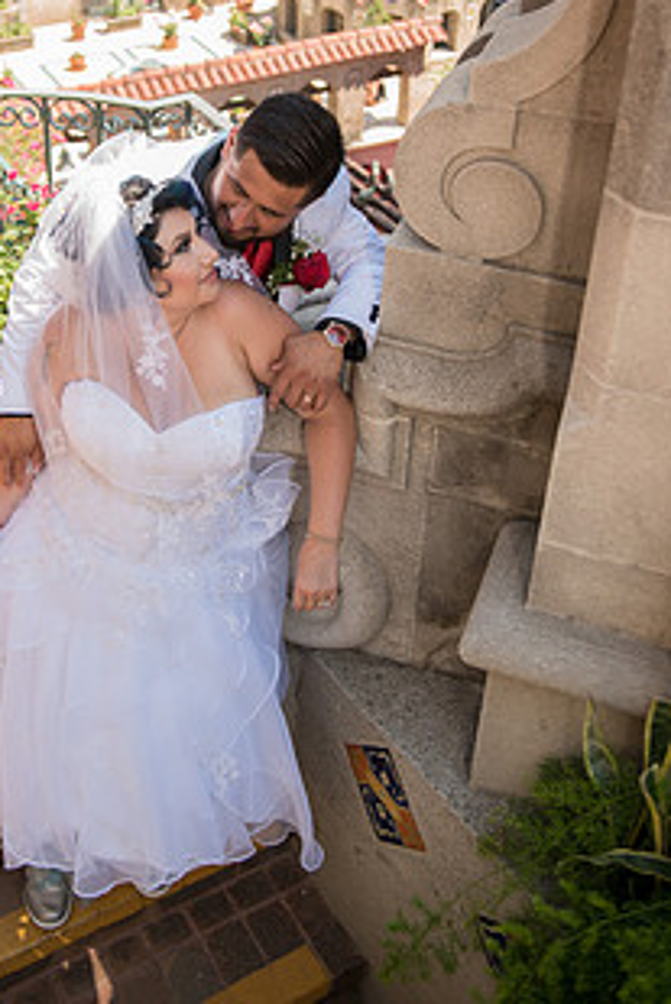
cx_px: 217
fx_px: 1257
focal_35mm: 45
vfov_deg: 42.6
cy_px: 282
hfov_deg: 29.7
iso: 100
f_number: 2.8
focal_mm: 31
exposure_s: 1/320
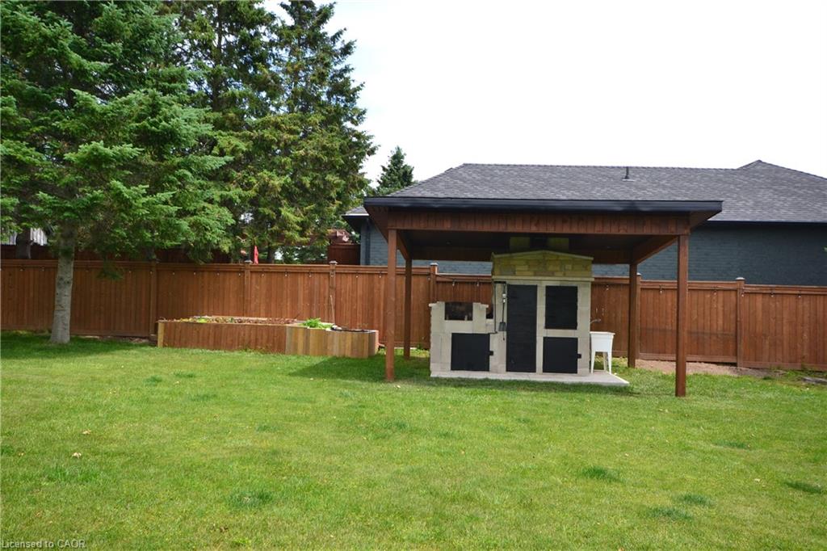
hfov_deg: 61.9
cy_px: 276
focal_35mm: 30
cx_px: 414
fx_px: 689
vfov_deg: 43.6
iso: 400
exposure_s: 1/250
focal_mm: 20
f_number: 10
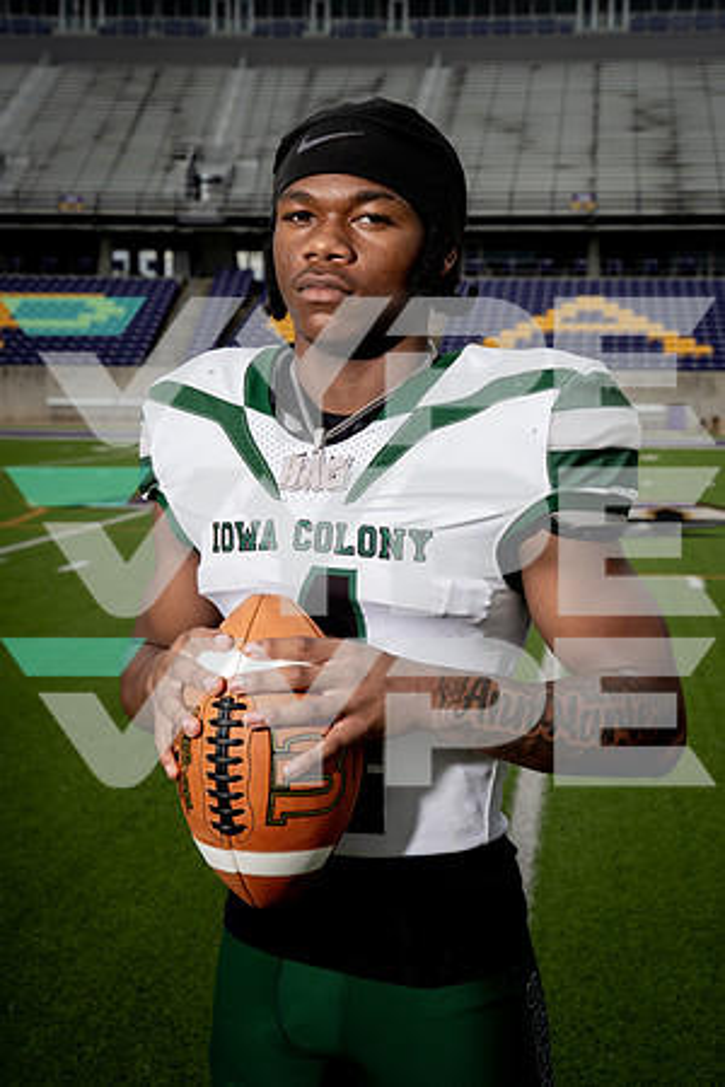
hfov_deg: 25.5
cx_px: 362
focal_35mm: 53
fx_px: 1601
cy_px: 544
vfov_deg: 37.5
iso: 100
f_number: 8
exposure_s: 1/250
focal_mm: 53
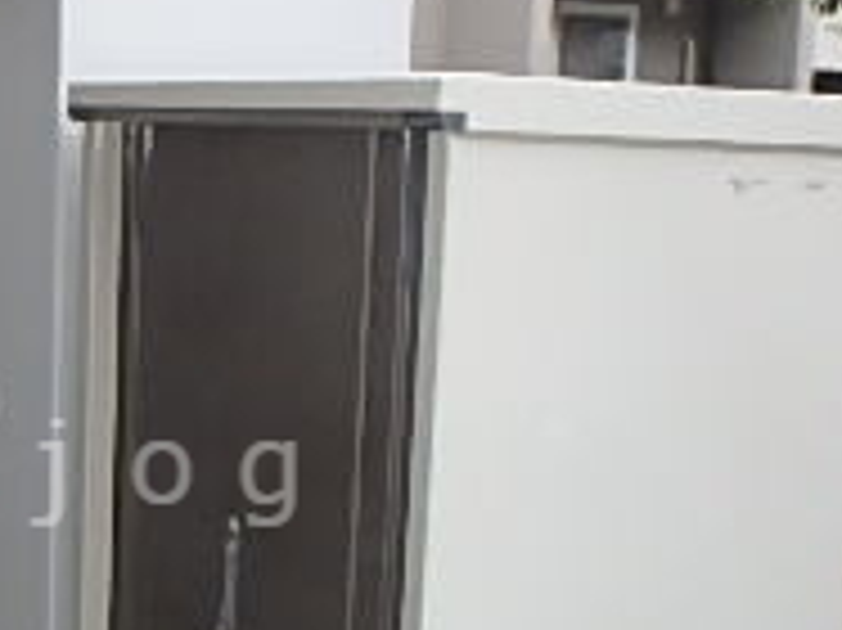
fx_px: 1750
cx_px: 14
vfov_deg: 20.3
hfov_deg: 25.8
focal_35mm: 72
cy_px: 472
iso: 400
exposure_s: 1/30
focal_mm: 3.7
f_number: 3.5
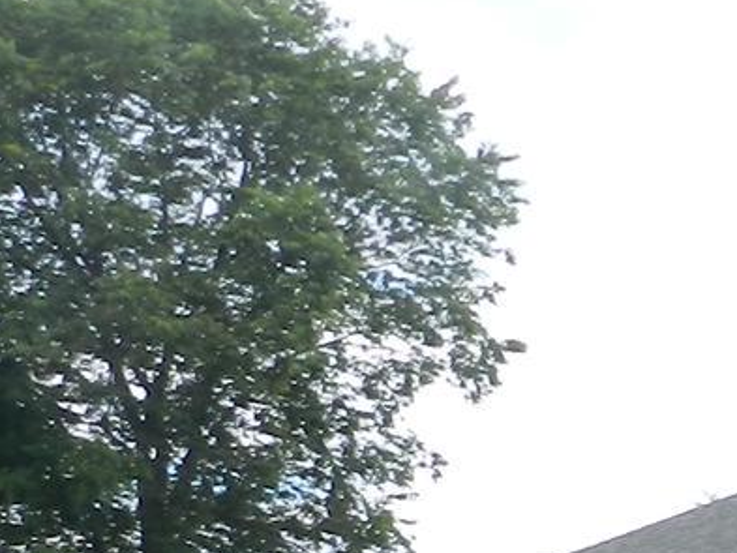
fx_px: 3109
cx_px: 1497
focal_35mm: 146
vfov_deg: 9.9
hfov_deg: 12.0
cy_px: 817
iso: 160
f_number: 3.6
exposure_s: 1/800
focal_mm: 5
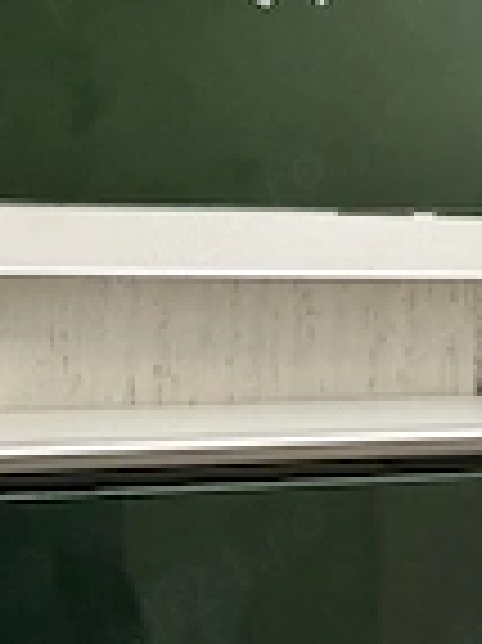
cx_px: 270
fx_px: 1246
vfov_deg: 29.0
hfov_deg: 21.9
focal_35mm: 67
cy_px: 311
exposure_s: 1/50
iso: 500
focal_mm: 2.22
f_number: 2.2
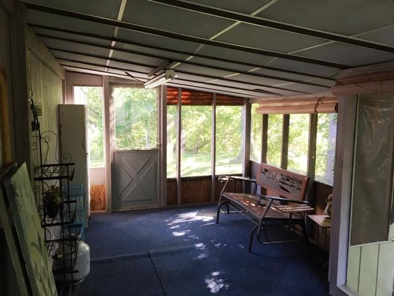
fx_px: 330
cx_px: 197
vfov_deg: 48.2
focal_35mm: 29
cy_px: 148
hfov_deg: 61.7
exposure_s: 1/30
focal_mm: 4.15
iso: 50
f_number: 2.2
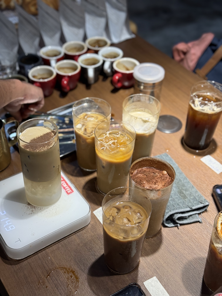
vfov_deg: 39.7
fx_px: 410
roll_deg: -2.4
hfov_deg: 30.3
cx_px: 111
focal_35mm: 48
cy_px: 148
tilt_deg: -42.1
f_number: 1.78
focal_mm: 6.76
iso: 64
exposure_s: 1/50
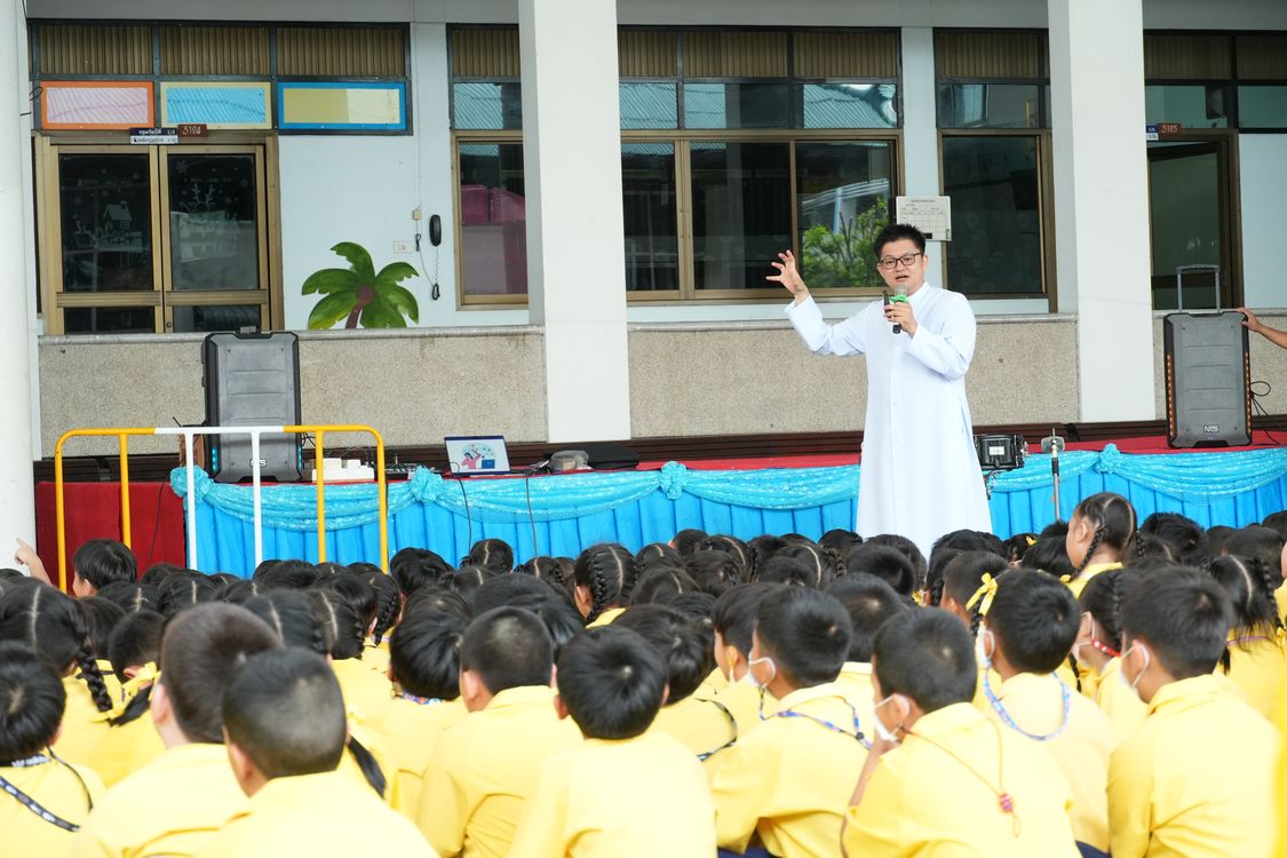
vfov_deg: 13.0
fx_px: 3753
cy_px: 429
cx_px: 644
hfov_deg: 19.5
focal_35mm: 105
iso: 1000
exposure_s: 1/125
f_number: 5.6
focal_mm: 70
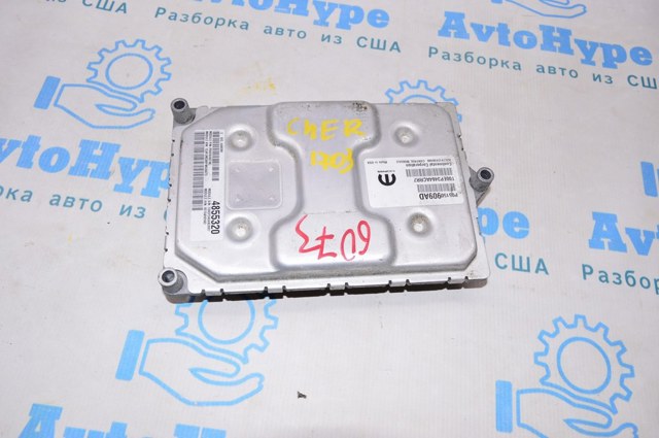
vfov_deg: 47.8
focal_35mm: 27
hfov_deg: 67.4
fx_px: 494
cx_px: 330
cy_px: 219
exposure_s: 1/200
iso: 1600
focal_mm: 18
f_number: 8
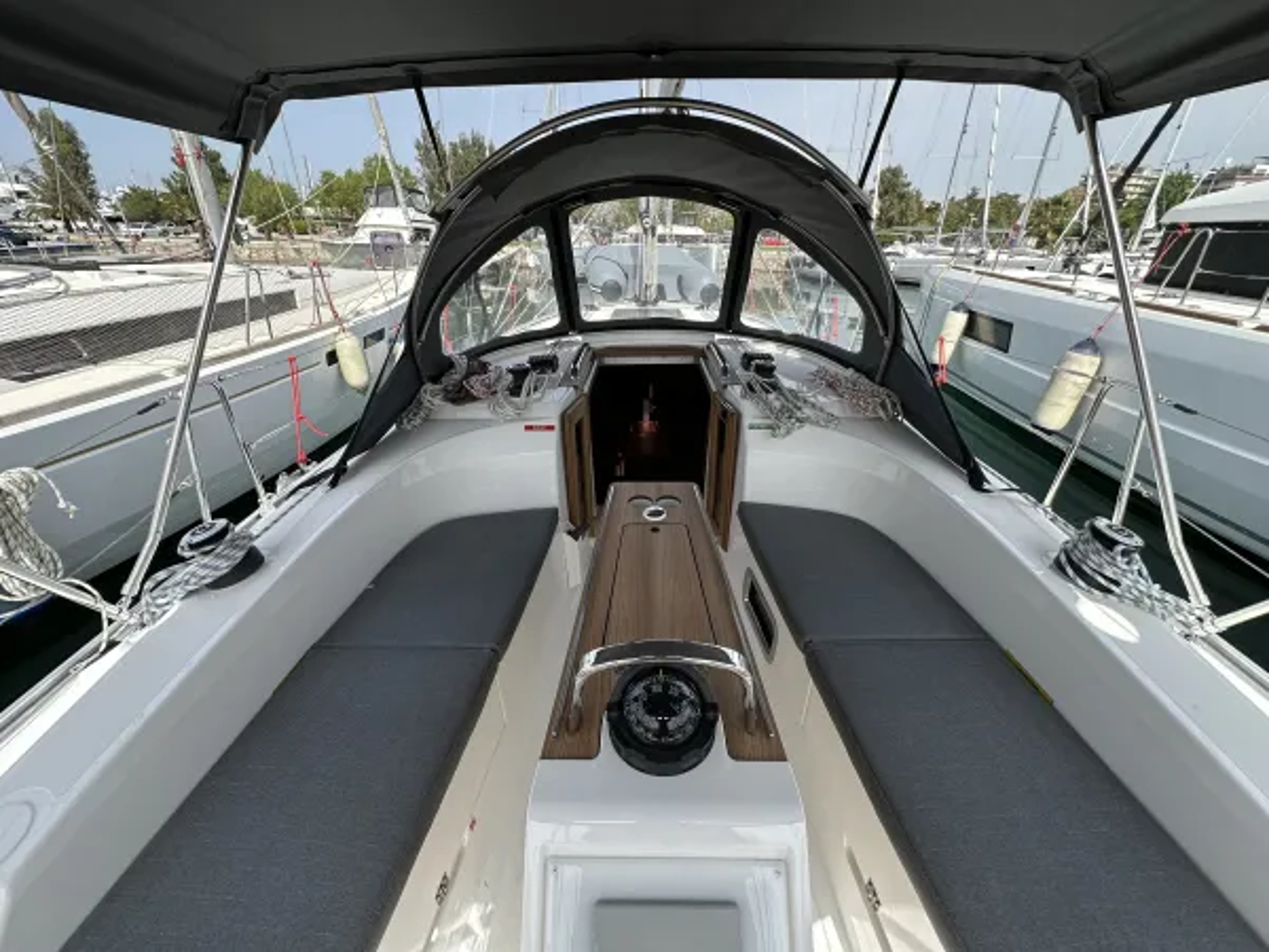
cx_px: 634
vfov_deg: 85.7
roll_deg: -0.3
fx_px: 513
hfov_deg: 102.1
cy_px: 476
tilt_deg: -24.5
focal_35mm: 14
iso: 40
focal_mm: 2.22
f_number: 2.2
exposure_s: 1/818
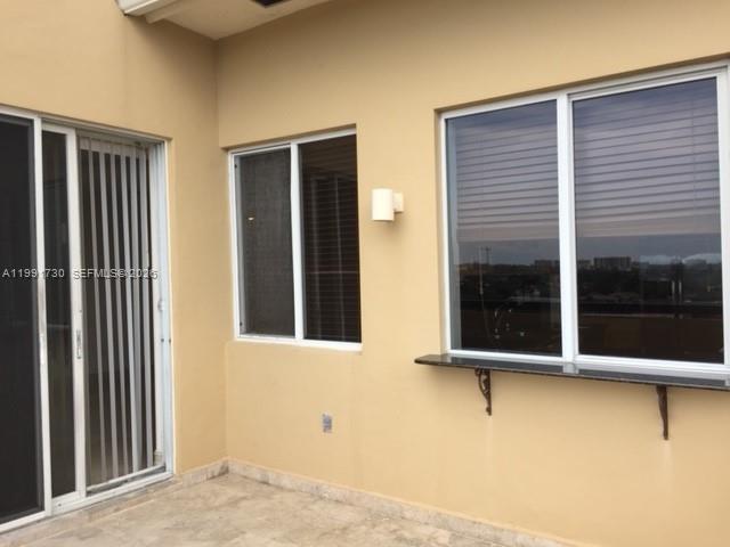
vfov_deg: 48.2
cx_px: 365
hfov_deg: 61.7
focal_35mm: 29
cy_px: 274
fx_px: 612
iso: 32
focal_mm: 4.15
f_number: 2.2
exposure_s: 1/273
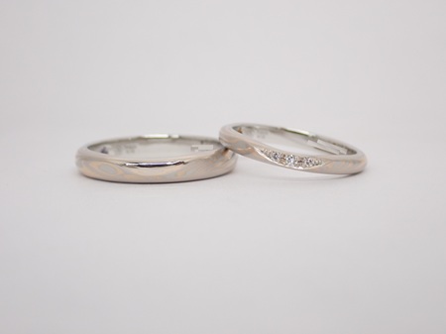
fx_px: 992
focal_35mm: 77
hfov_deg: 25.3
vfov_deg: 19.1
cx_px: 223
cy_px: 167
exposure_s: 1/100
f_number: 4.1
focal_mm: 13.65
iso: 200
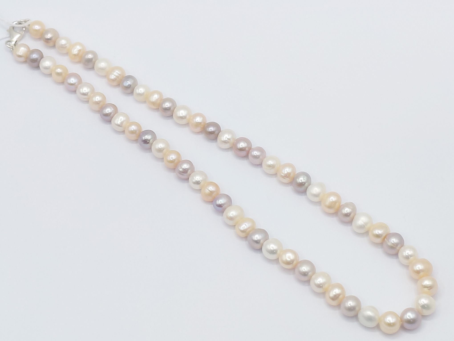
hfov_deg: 69.4
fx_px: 328
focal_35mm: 25
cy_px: 170
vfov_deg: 54.9
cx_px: 227
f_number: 1.8
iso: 50
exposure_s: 1/100
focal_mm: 4.69
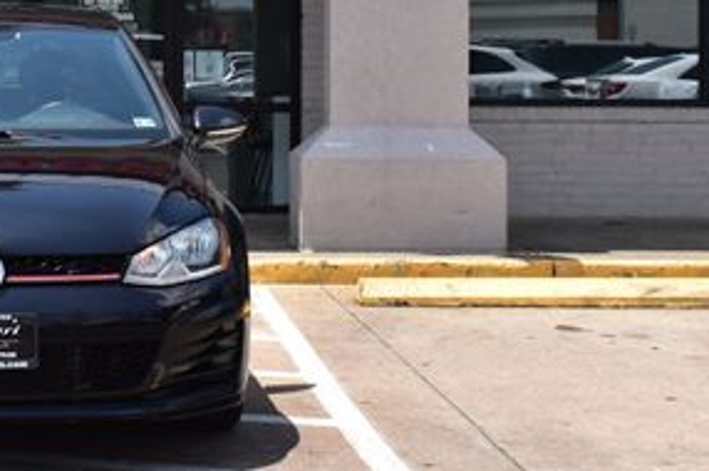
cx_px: 62
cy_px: 25
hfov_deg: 19.3
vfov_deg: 13.0
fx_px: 2048
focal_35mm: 104
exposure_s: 1/500
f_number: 11
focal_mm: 31
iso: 360
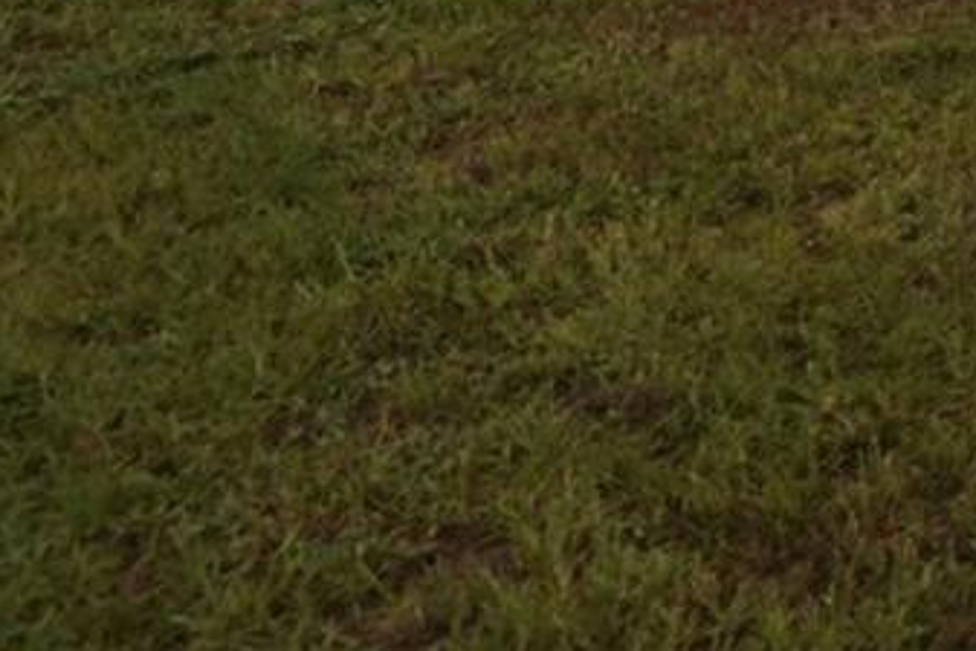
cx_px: 2013
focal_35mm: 76
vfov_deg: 14.9
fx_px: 2061
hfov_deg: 17.6
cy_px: -628
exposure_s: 1/640
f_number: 8
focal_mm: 16
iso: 400
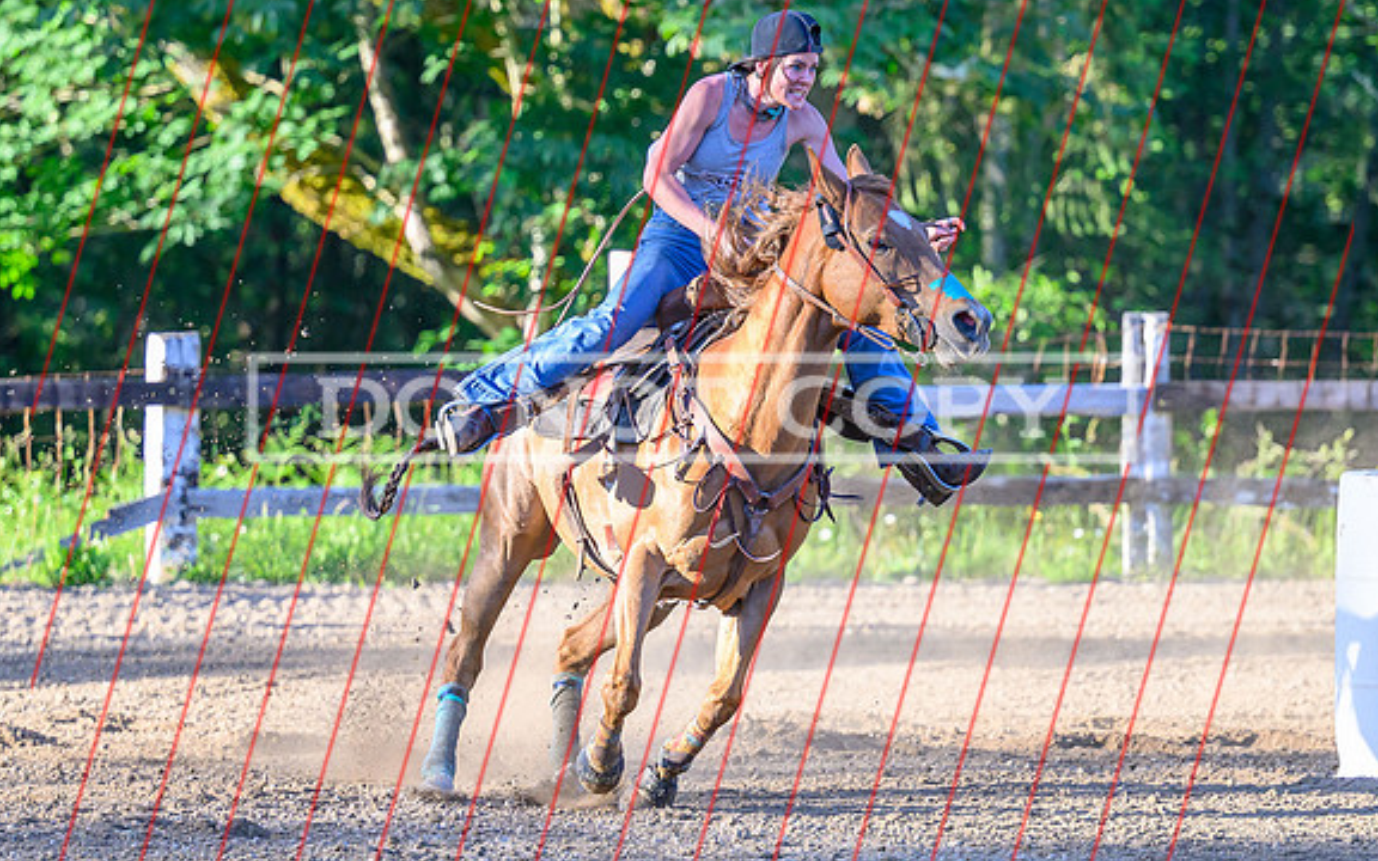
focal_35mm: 210
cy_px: 523
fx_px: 7887
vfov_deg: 6.2
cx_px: 656
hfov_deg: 10.0
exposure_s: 1/2500
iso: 1250
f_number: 2.8
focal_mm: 115
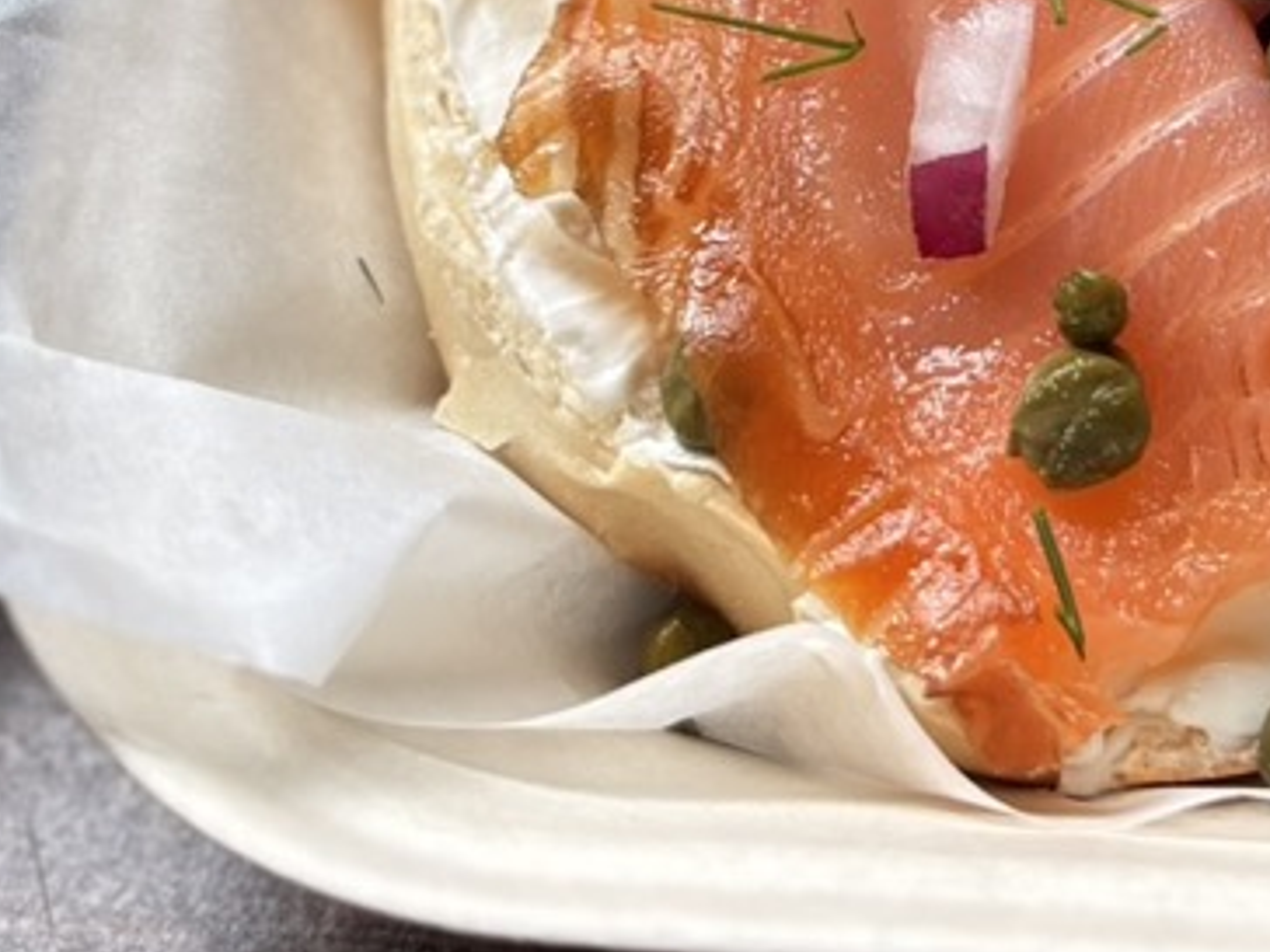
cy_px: -228
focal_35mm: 107
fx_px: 3926
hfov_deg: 18.1
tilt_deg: -46.7
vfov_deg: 13.4
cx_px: 1165
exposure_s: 1/187
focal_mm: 5.96
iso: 40
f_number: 1.6
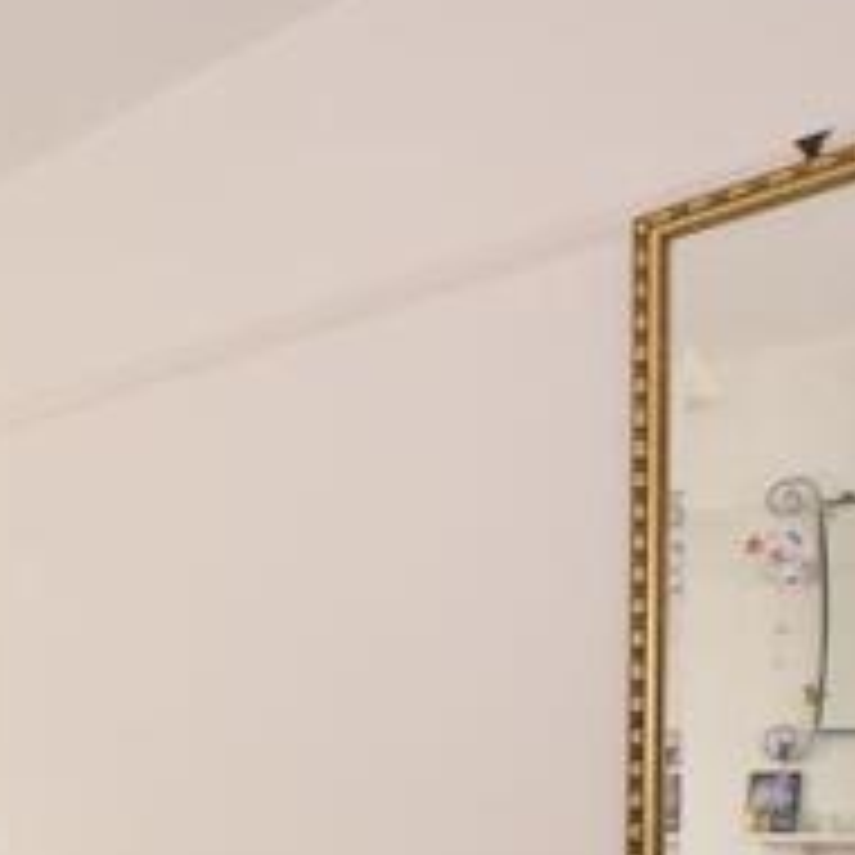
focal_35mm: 44
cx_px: -387
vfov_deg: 34.7
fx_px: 1230
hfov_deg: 27.8
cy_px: 862
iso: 200
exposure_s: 1/4
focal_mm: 10
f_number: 6.3
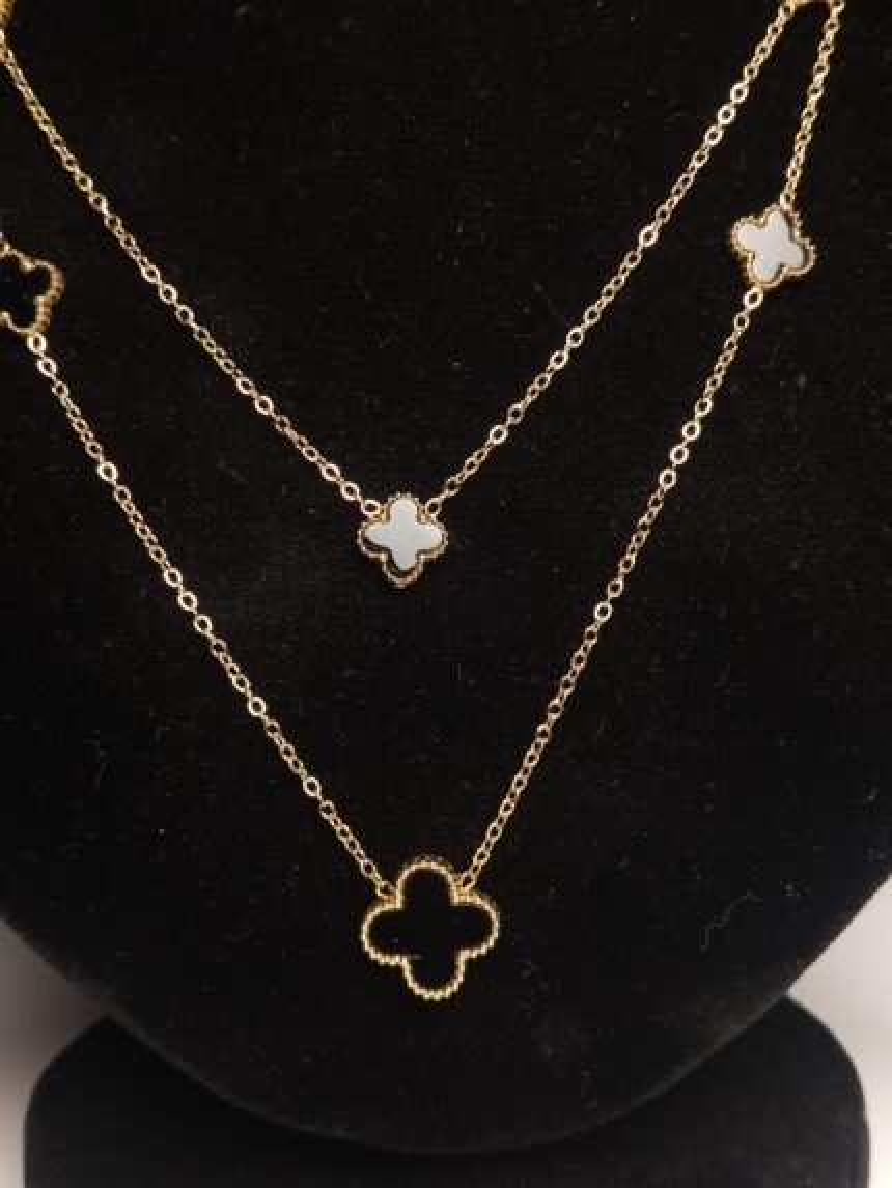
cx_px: 446
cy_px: 594
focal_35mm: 36
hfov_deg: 39.7
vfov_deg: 51.3
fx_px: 1236
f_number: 1.8
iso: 100
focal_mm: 3.98
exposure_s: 1/100
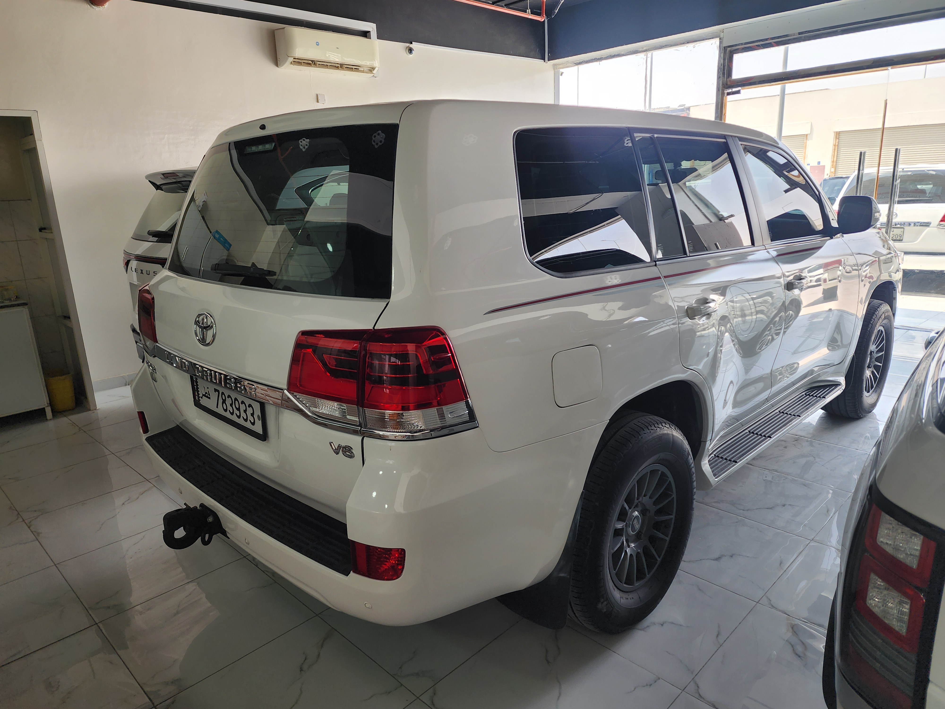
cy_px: 354
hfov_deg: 73.9
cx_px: 472
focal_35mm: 23
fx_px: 628
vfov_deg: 58.9
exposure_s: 1/180
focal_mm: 6.4
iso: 50
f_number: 1.8
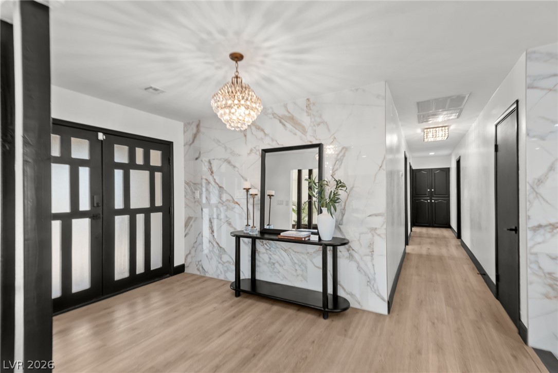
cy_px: 186
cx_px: 279
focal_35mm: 16
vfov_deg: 73.8
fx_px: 248
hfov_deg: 96.7
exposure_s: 1/3
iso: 100
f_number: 7.1
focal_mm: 16
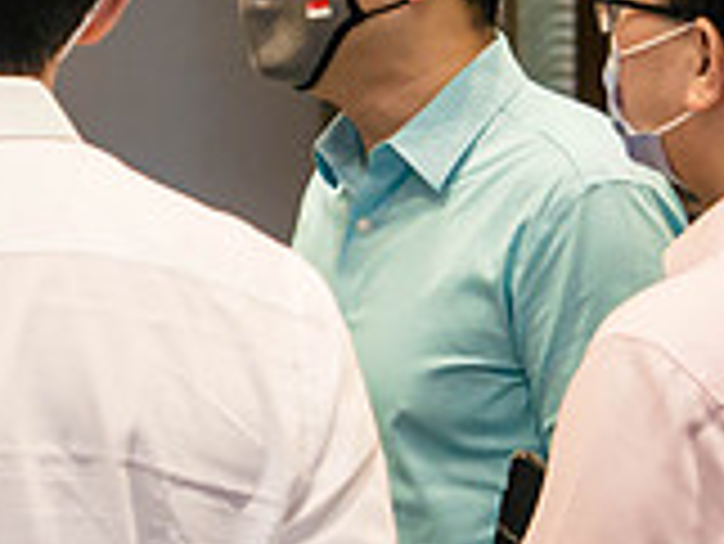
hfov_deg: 7.0
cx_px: -238
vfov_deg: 5.3
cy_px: 303
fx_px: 5882
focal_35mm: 281
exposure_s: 1/100
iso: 1600
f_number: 2.8
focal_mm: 38
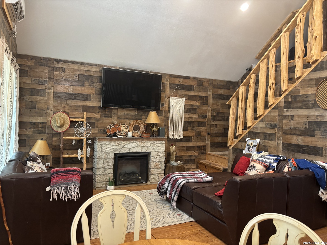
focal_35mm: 26
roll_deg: -2.2
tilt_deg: -1.9
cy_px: 122
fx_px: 246
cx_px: 164
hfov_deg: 67.3
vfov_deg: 53.1
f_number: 1.6
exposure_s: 1/60
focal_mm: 5.96
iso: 250
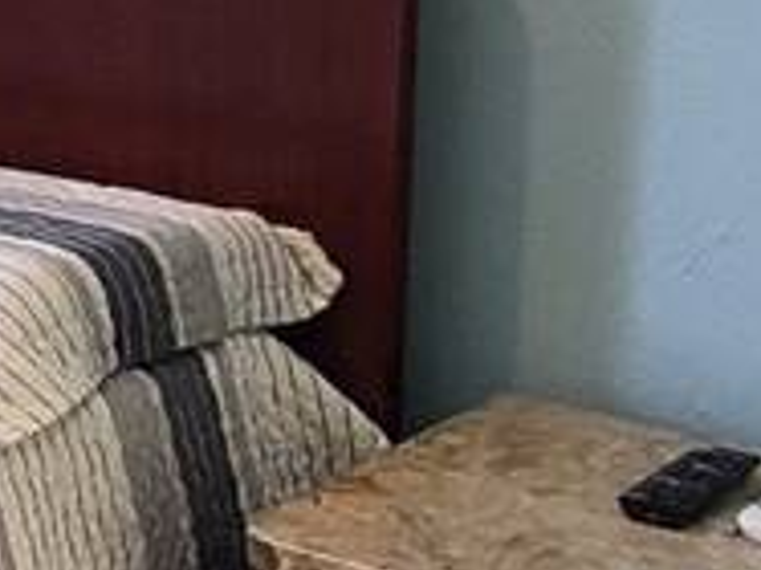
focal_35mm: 123
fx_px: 2702
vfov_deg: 11.8
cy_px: -94
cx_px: -623
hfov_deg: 14.1
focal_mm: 1.65
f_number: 2.2
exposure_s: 1/30
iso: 160
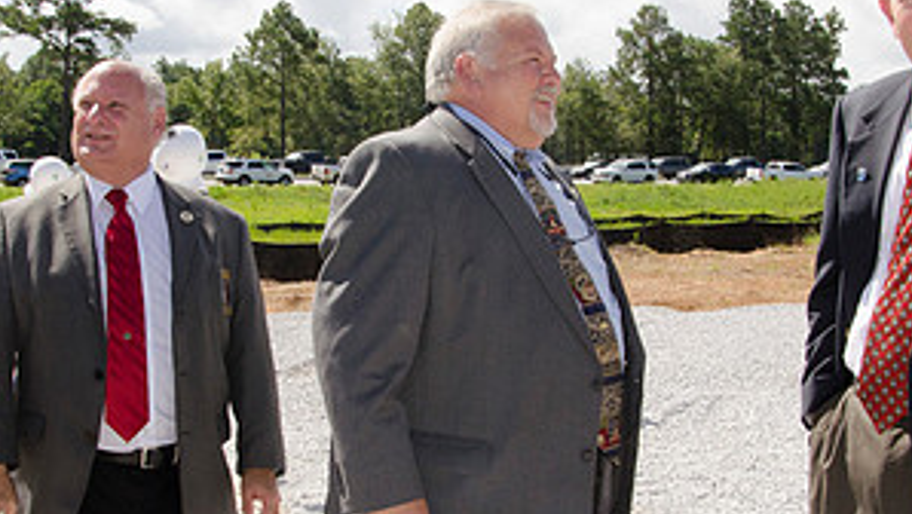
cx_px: 444
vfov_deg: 18.8
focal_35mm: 64
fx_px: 1549
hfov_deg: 32.8
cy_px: 303
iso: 320
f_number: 16
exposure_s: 1/250
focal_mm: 21
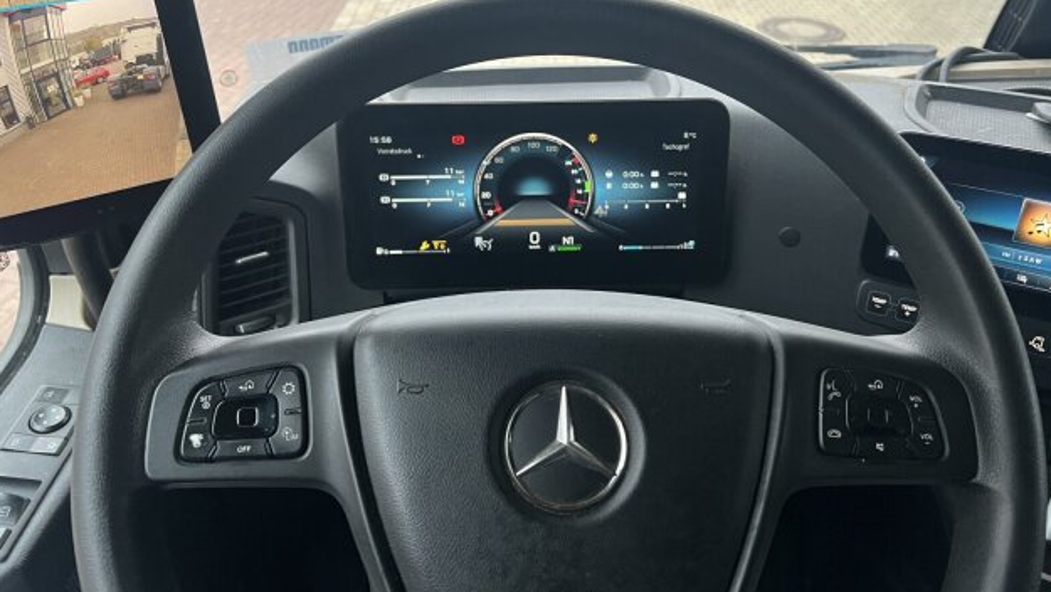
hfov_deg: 66.0
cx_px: 531
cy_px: 214
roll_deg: -2.0
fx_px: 808
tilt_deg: -31.2
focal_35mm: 29
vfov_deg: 39.9
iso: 200
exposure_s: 1/53
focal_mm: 5.7
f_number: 1.5
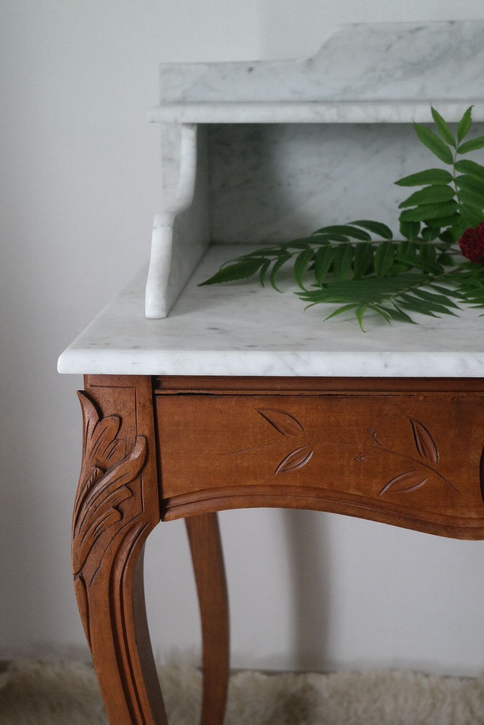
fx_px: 928
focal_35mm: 46
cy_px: 362
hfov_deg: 29.2
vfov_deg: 42.7
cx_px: 242
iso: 800
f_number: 4.5
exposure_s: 1/50
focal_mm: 30
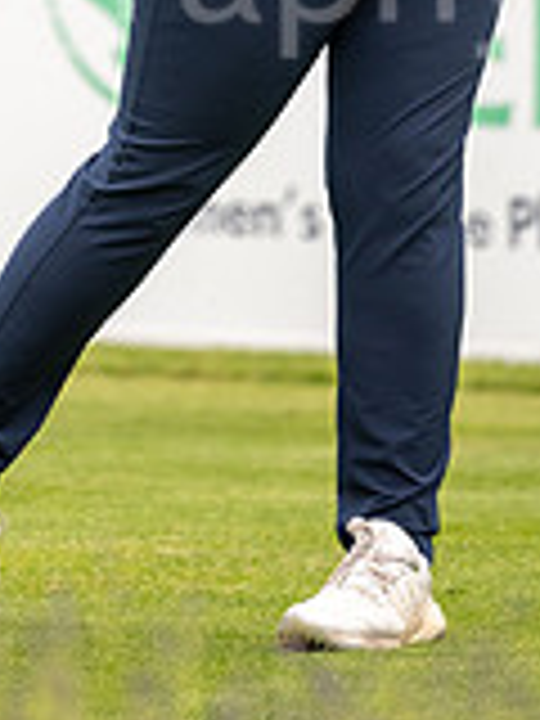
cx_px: 63
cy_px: -220
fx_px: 16848
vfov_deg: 2.4
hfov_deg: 1.8
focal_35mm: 810
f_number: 4.5
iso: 500
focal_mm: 300
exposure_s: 1/1000
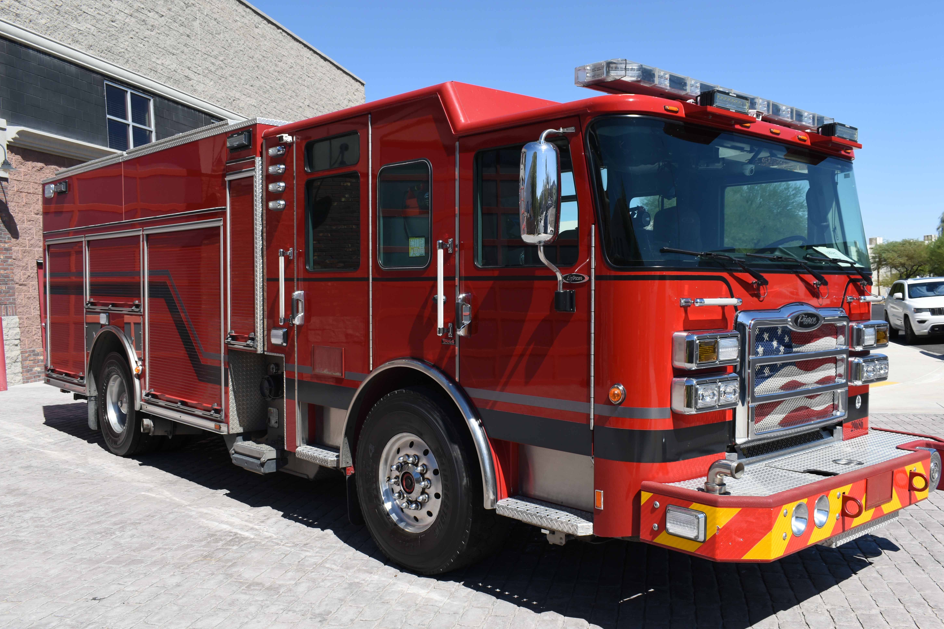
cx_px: 484
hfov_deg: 55.8
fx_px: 891
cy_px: 323
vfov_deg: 38.9
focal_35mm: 34
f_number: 8
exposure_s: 1/250
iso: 100
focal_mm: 22
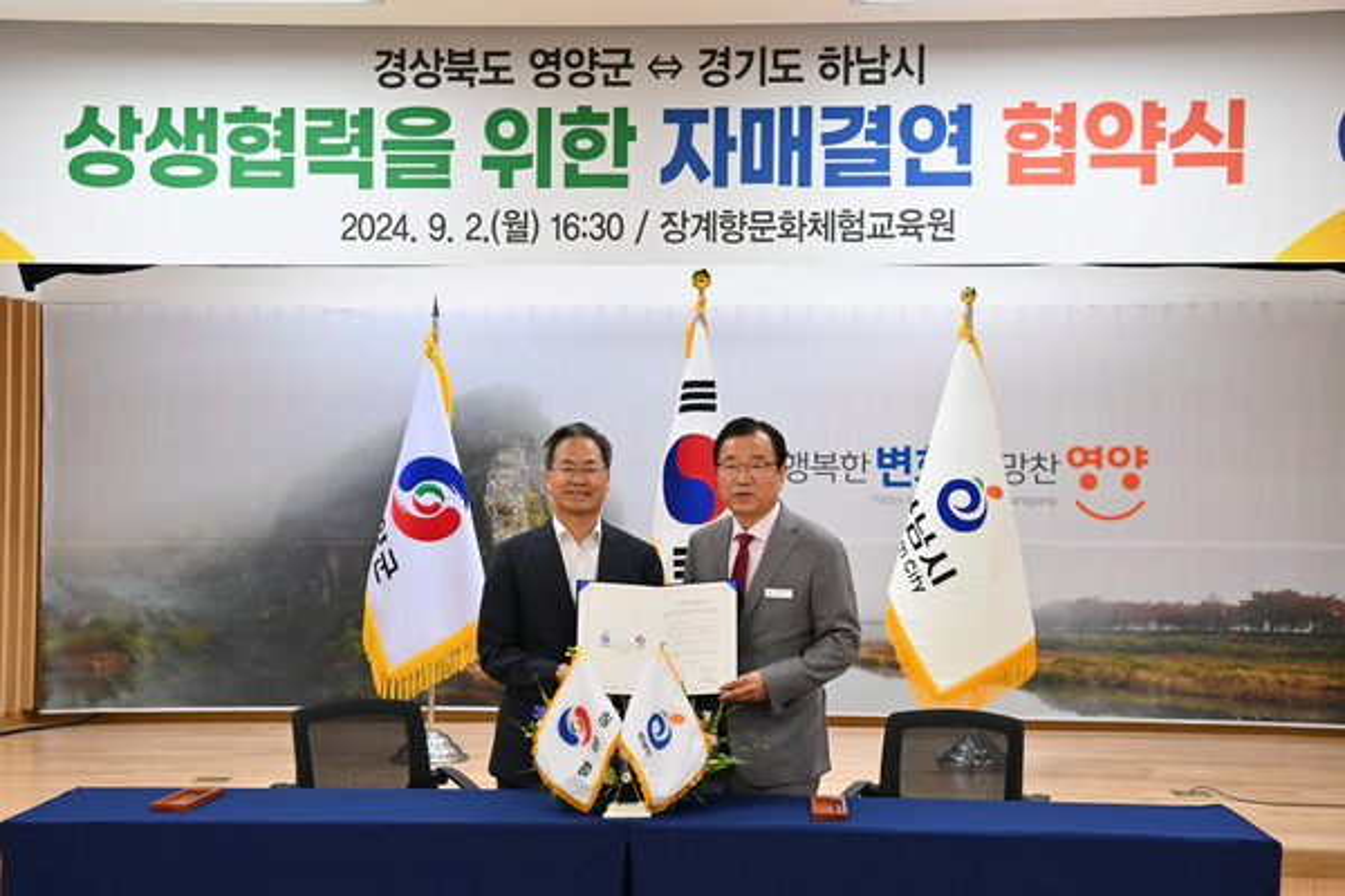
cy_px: 448
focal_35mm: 48
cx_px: 672
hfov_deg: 41.1
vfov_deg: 28.1
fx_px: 1793
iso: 800
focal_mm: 48
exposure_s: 1/100
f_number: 4.5
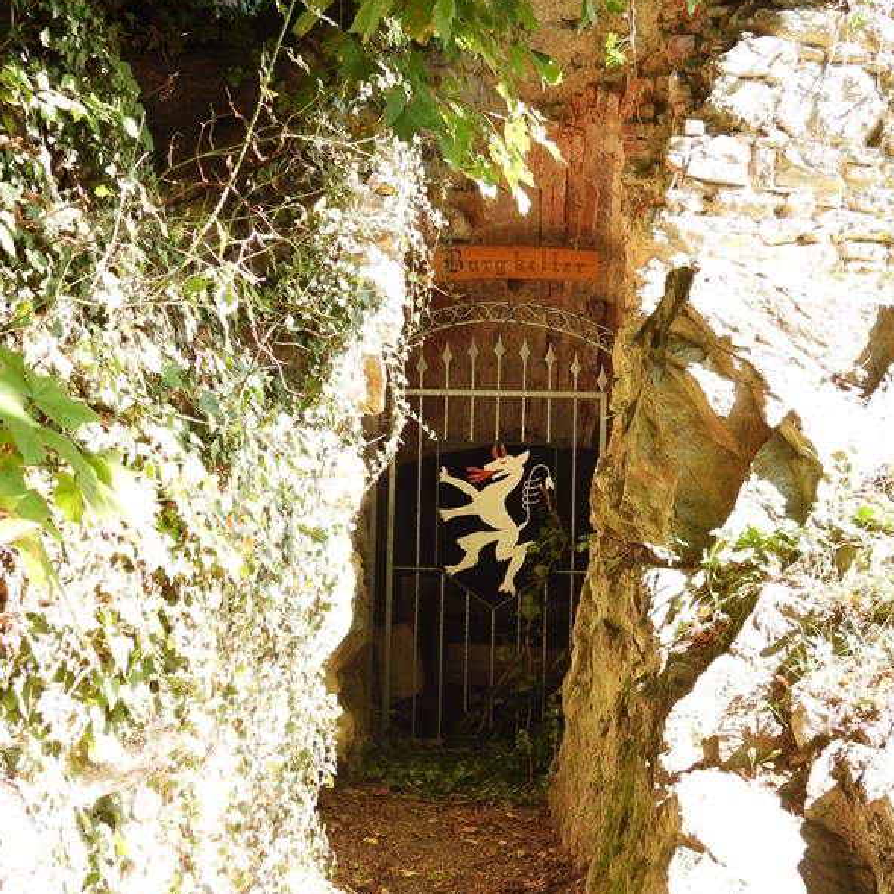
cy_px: 539
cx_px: 454
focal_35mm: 60
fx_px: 1753
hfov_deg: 28.6
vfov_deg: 28.5
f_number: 3.5
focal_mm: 8.9
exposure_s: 1/80
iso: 100
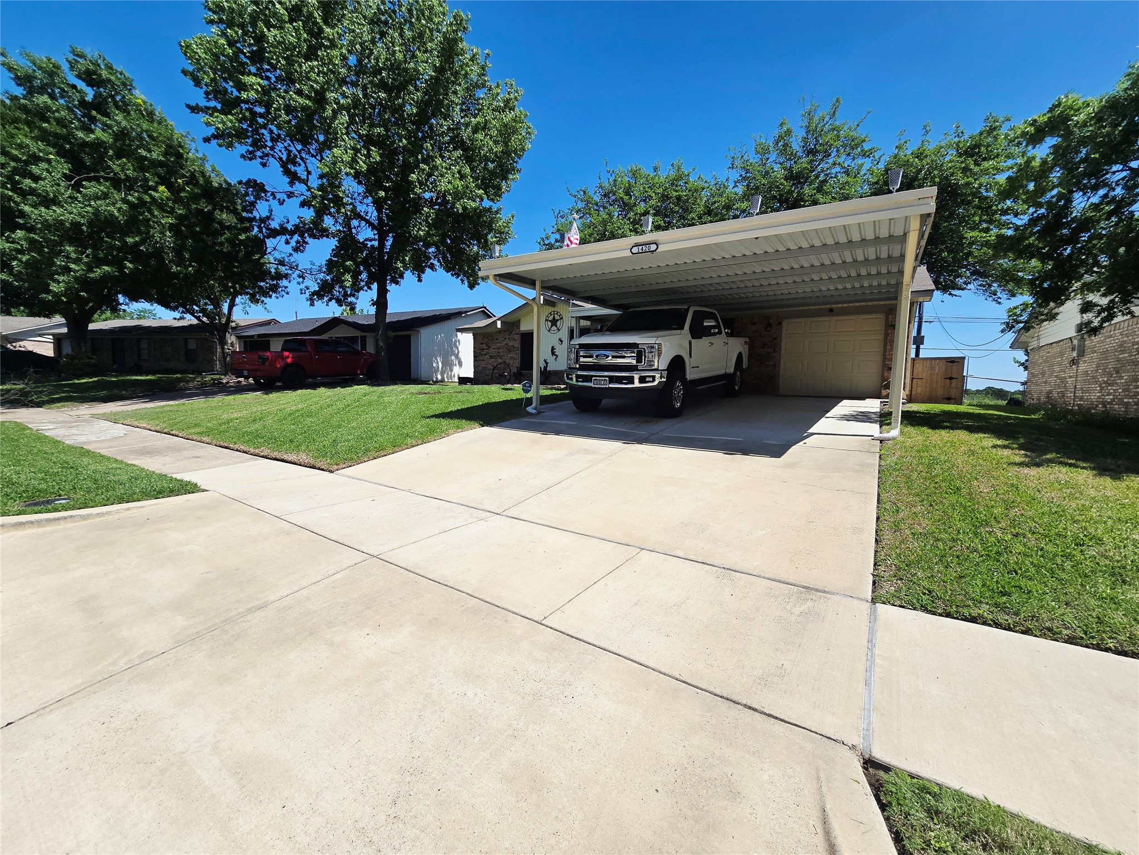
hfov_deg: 106.2
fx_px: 428
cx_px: 570
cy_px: 428
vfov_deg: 89.9
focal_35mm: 13
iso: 50
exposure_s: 1/5000
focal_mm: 2.2
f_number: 2.2
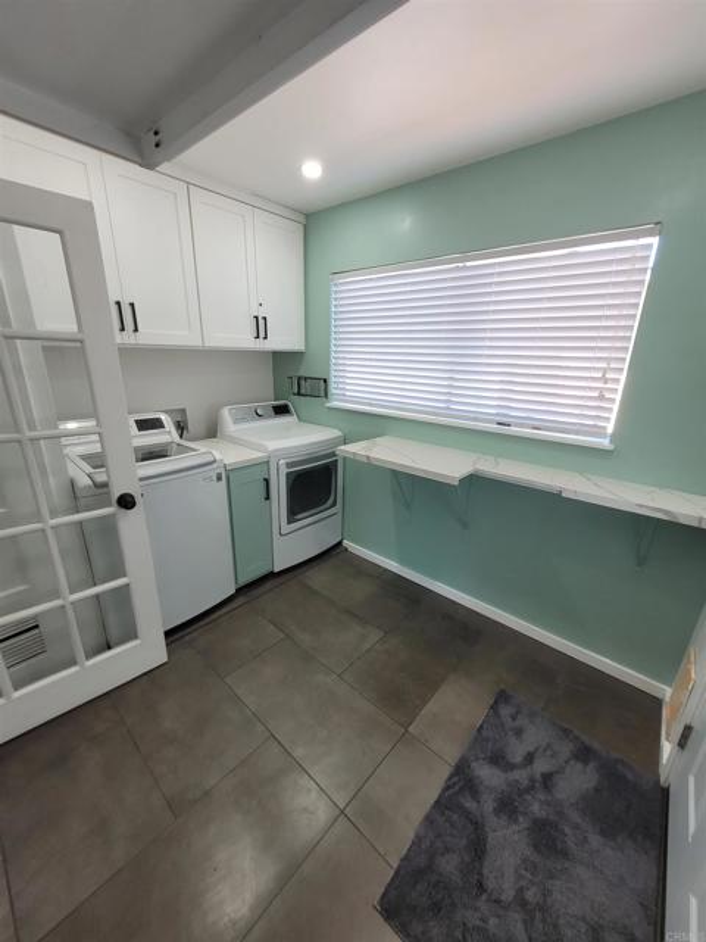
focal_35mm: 13
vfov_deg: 106.2
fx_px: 354
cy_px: 471
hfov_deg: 89.9
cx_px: 353
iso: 64
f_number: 2.2
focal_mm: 1.74
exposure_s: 1/60
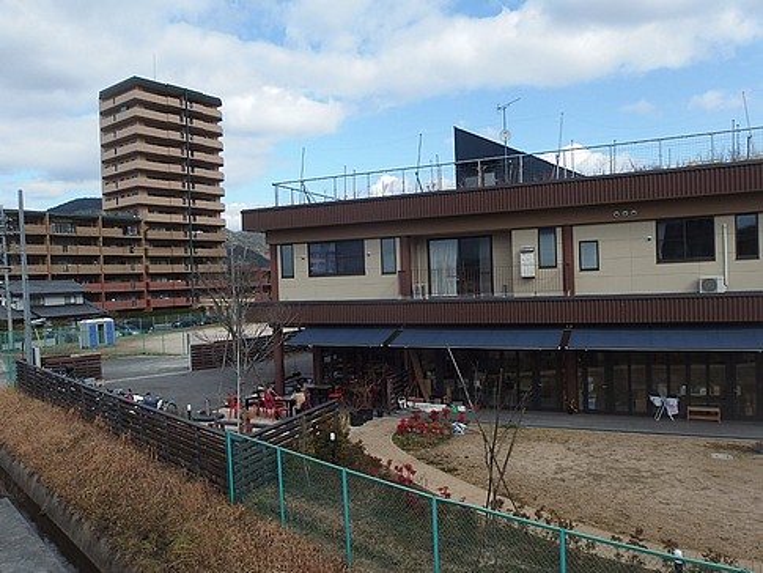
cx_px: 382
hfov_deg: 67.3
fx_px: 573
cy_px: 286
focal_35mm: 26
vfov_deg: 53.1
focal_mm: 4.7
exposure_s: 1/1250
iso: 100
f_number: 3.5
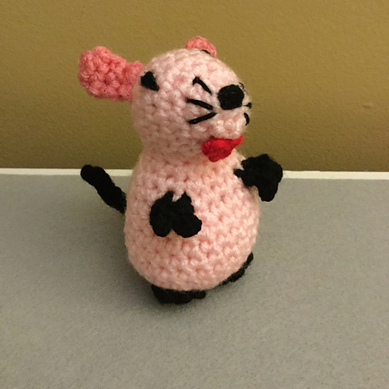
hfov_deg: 44.9
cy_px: 158
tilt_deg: -37.4
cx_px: 193
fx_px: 470
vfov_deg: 44.7
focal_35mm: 37
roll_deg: +2.2
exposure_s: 1/15
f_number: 2.4
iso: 500
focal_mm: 3.3
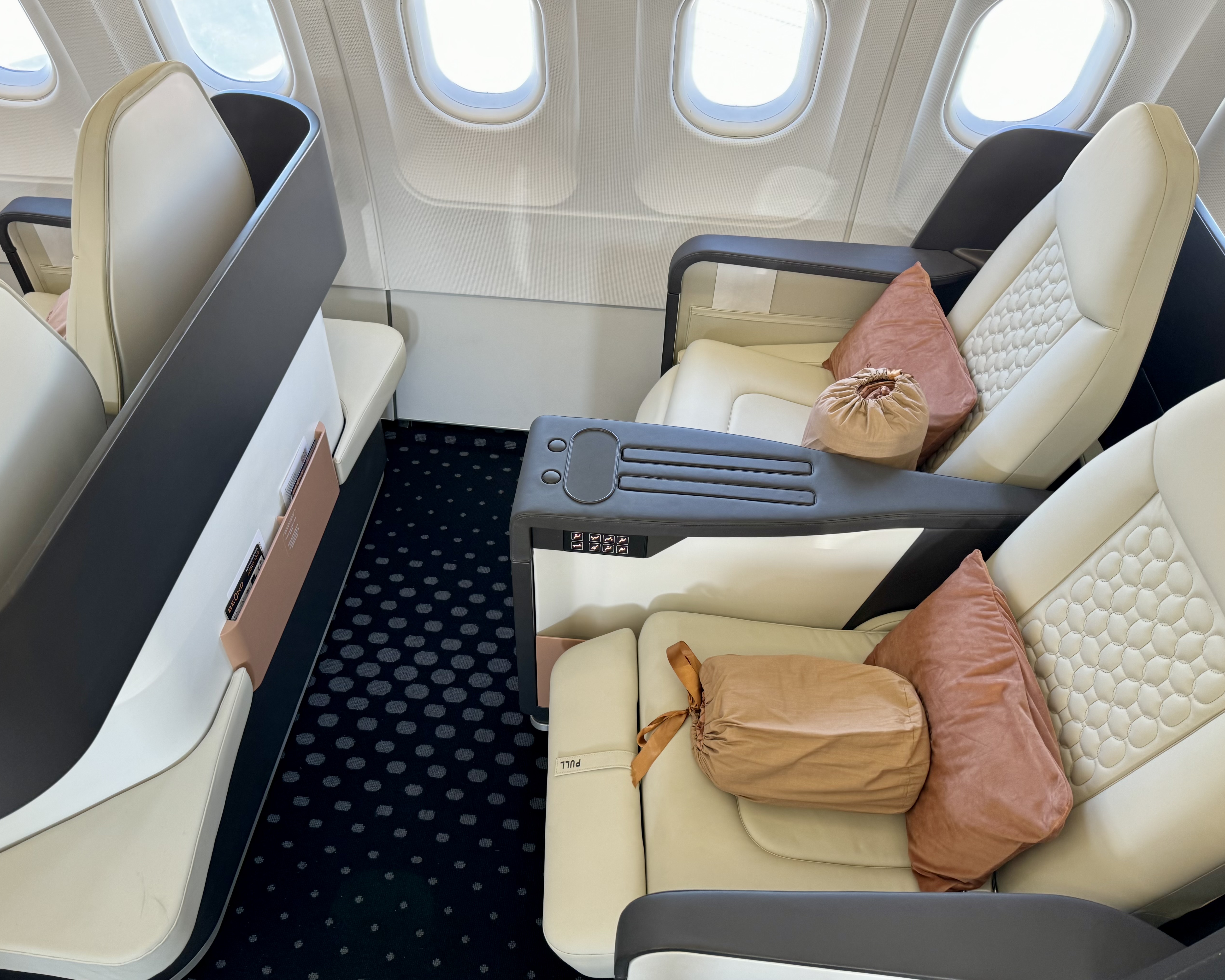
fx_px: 943
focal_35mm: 26
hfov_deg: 65.9
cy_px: 486
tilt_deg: -46.0
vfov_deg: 54.9
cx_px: 559
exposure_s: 1/114
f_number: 1.78
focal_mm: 6.86
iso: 100
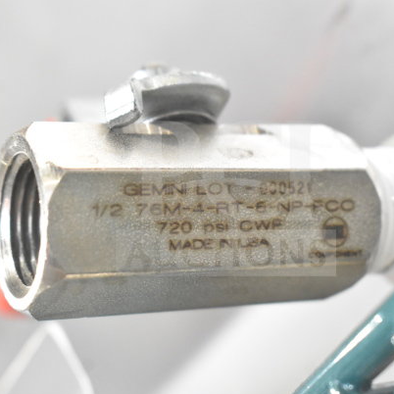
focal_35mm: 89
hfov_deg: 19.5
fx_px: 1146
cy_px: 198
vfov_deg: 19.5
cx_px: 225
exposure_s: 1/200
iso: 6400
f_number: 7.1
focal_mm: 46
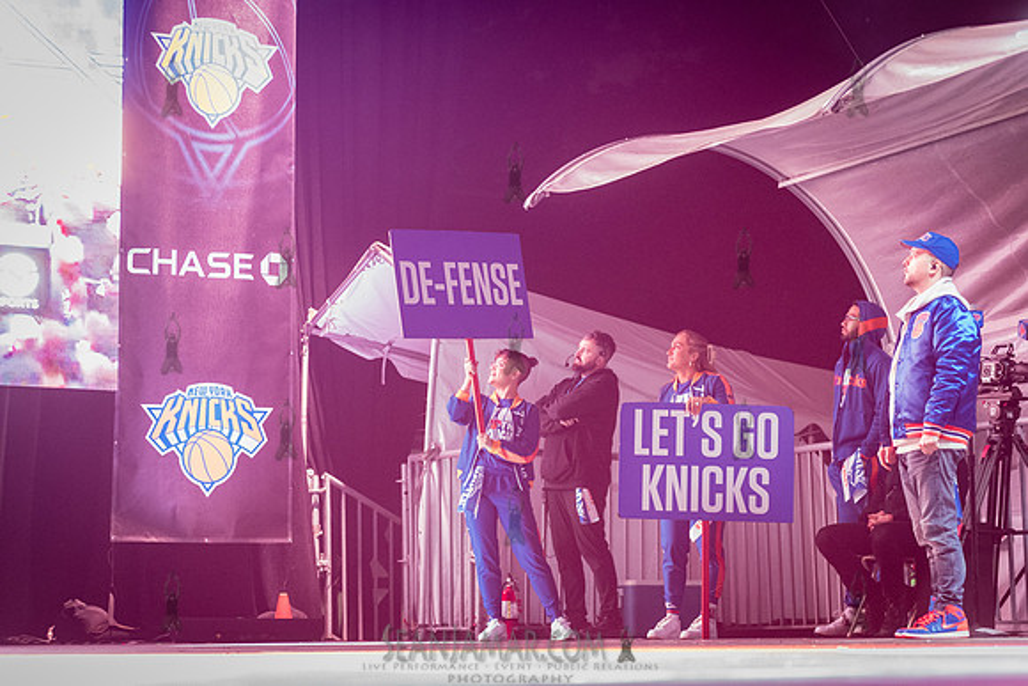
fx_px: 2285
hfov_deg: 25.4
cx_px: 514
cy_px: 343
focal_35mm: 80
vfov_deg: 17.1
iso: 6400
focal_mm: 80
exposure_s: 1/160
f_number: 3.2
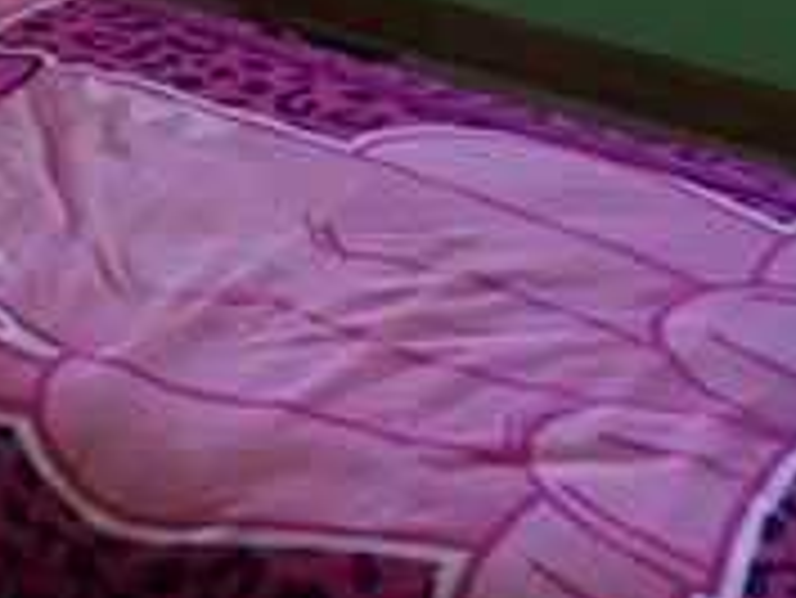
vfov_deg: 13.2
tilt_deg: -15.1
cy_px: -342
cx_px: -337
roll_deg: +0.1
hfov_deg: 17.2
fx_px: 2416
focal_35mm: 105
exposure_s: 1/30
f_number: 2.2
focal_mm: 4.15
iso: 32
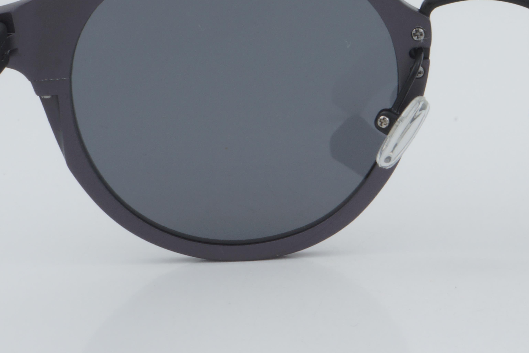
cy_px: 92
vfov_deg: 8.5
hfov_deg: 12.7
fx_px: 2365
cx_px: 488
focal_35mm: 161
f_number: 32
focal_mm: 55
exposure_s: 1/3
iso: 100
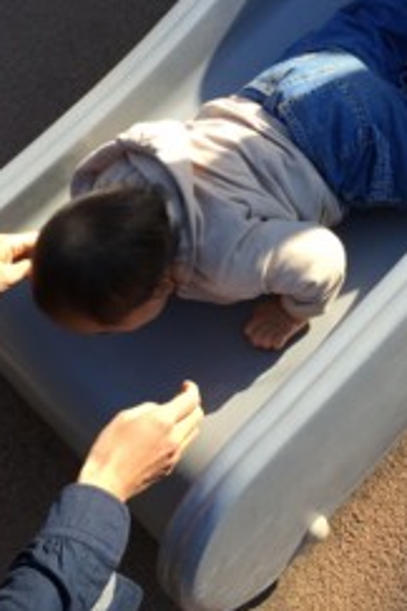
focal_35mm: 56
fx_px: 950
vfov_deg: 35.4
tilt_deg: -55.9
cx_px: 236
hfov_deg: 24.2
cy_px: 224
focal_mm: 4.15
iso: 32
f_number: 2.2
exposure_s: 1/608
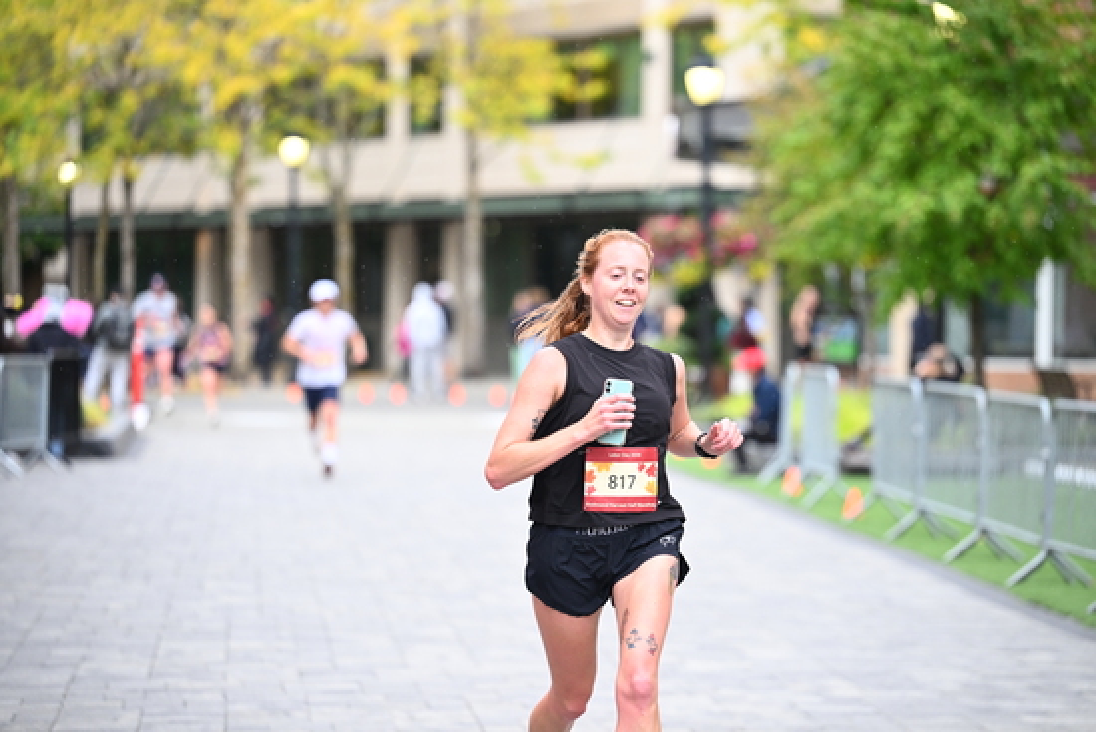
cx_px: 548
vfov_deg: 10.2
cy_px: 366
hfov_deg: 15.2
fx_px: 4111
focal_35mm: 135
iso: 1250
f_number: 2.8
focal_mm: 135
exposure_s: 1/1250
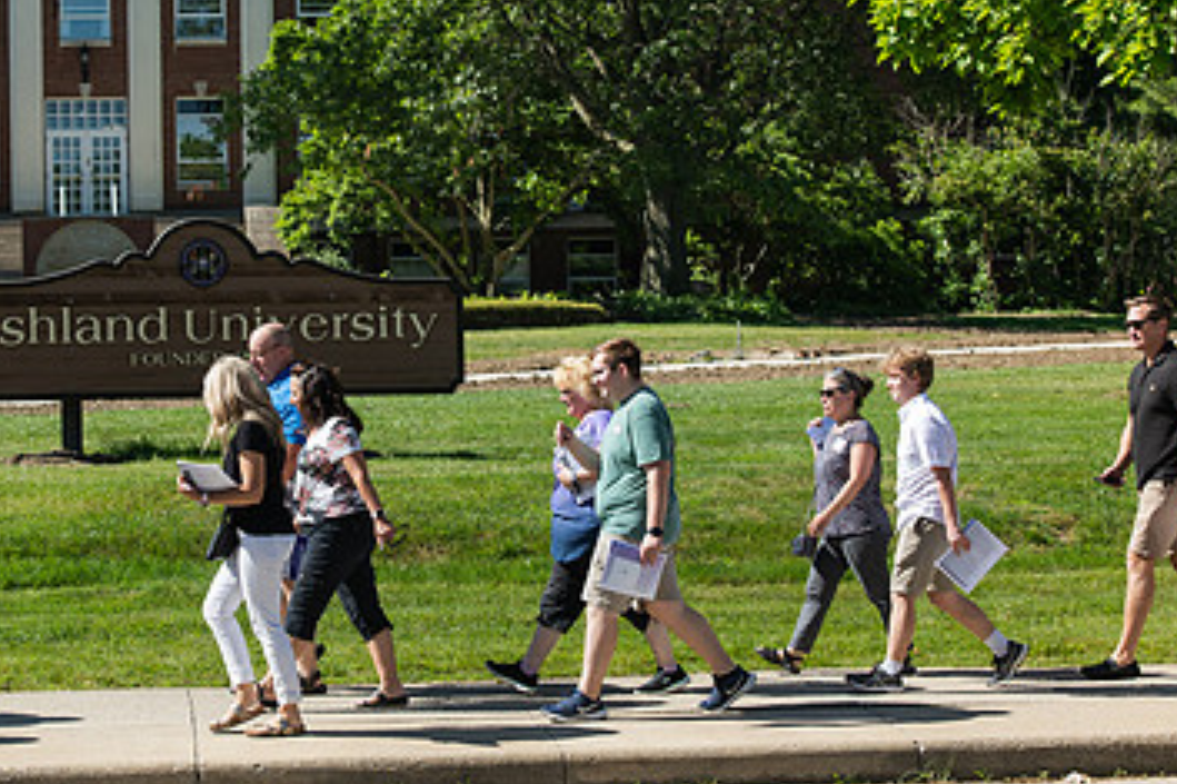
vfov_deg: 11.9
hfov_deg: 17.8
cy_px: 292
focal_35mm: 115
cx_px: 403
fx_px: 3758
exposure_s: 1/500
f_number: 5
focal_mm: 70
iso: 100
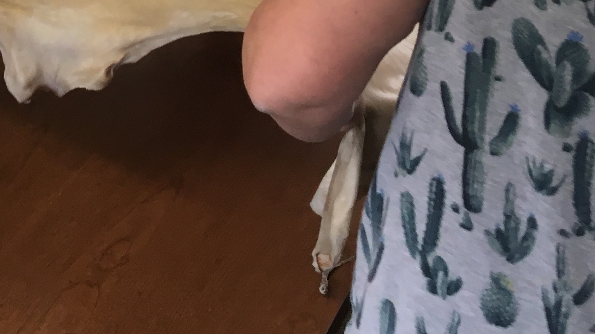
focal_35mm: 83
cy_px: -179
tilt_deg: -18.1
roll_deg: +0.1
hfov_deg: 23.8
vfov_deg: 13.6
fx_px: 1309
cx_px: -80
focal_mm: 4.15
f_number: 2.2
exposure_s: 1/30
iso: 25
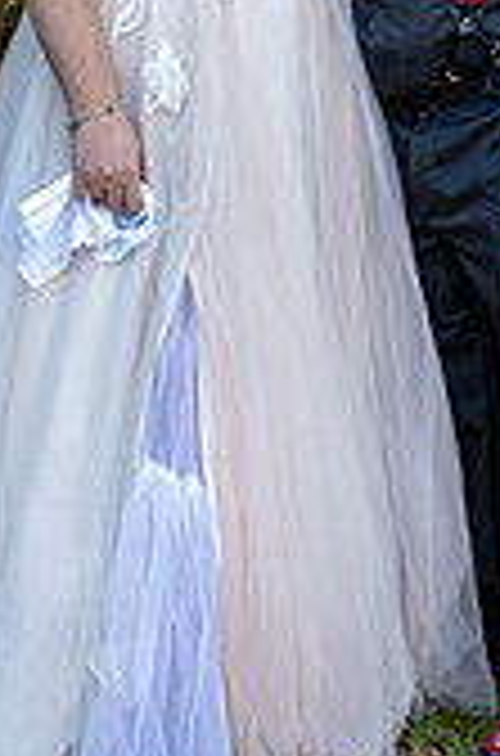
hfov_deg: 12.4
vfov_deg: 18.3
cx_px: 295
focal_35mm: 110
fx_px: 2306
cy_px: 58
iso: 800
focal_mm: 41
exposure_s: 1/200
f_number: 4.5
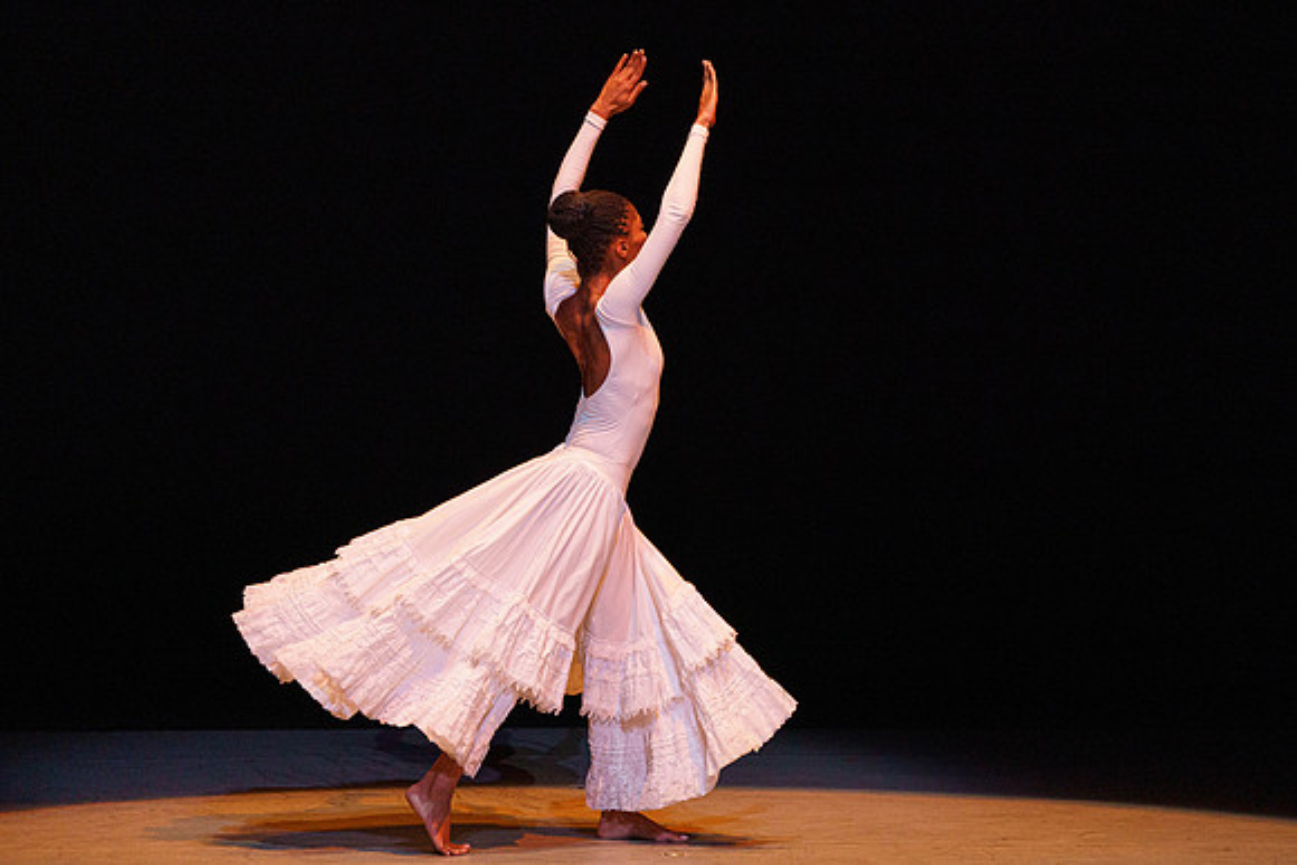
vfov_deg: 3.3
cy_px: 442
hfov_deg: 4.9
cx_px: 683
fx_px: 15180
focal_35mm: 421
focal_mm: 400
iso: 5000
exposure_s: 1/400
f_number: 6.3
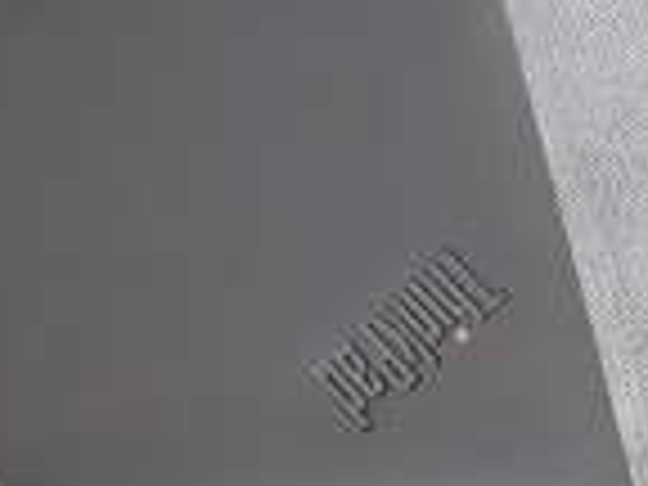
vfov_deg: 19.8
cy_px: 52
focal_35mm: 73
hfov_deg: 22.0
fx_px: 1367
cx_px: -331
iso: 1250
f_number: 1.7
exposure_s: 1/24
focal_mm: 6.3
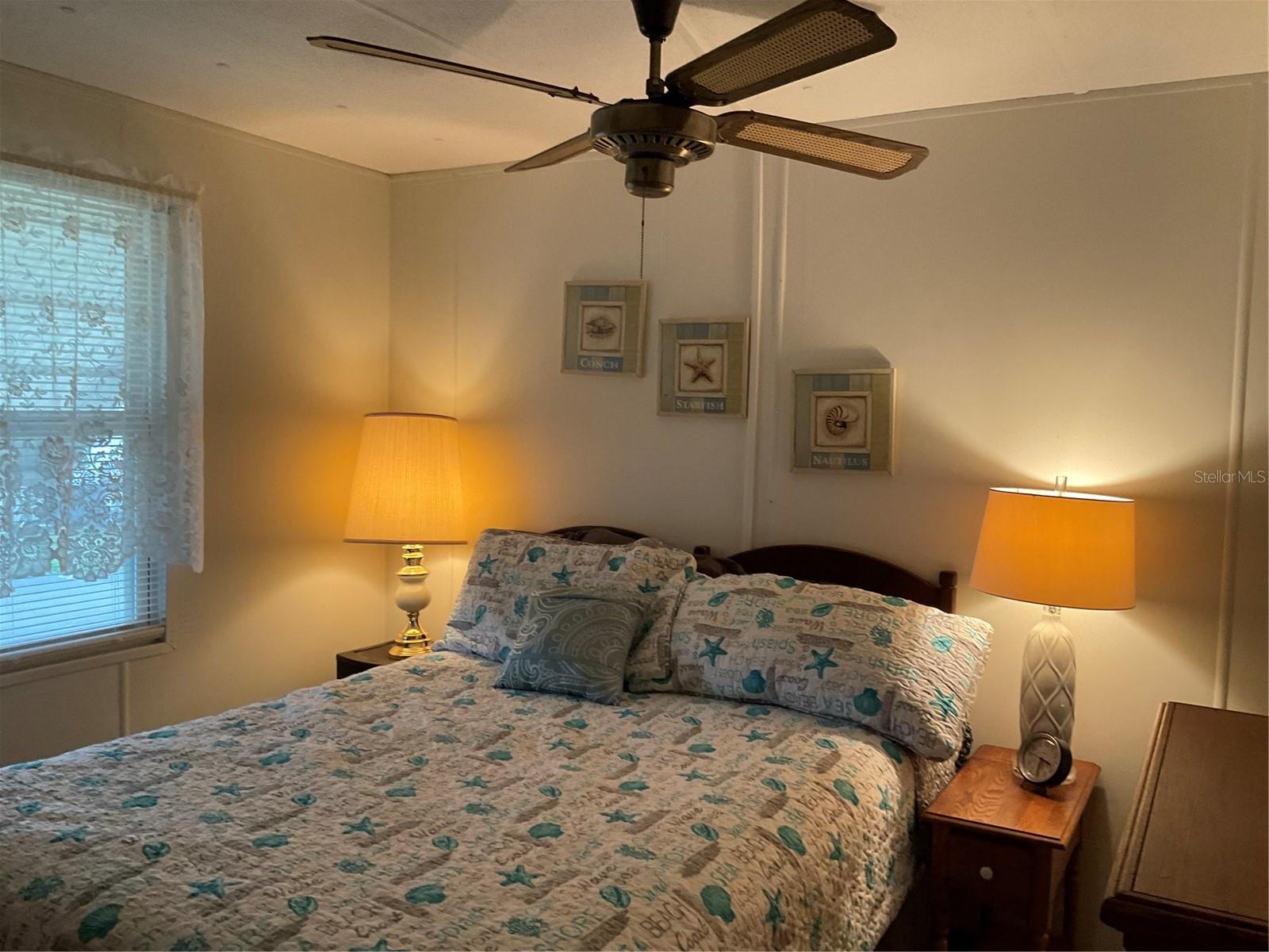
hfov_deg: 61.7
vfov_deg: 48.2
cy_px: 476
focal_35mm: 29
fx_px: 1063
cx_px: 634
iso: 125
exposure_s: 1/60
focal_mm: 3
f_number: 1.8
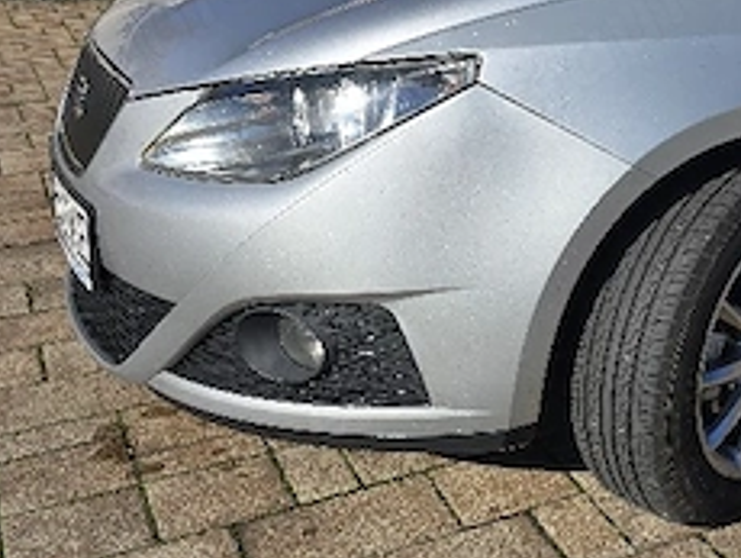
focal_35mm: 60
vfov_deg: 23.8
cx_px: 773
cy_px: 58
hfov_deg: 29.6
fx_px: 1286
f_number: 1.7
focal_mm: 6.3
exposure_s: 1/1429
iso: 12
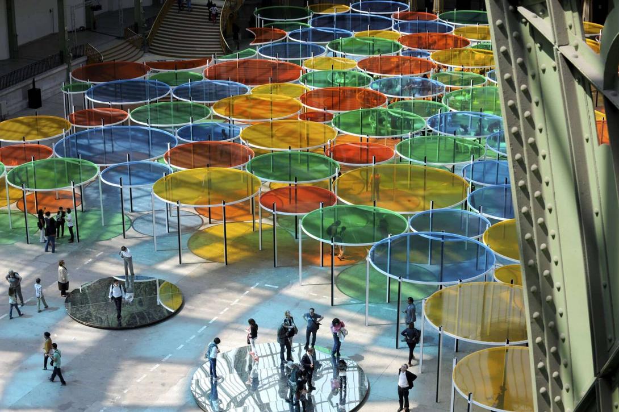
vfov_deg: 19.4
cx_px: 310
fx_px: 1203
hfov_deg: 28.9
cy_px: 206
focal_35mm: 70
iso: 250
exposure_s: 1/100
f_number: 14
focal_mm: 70
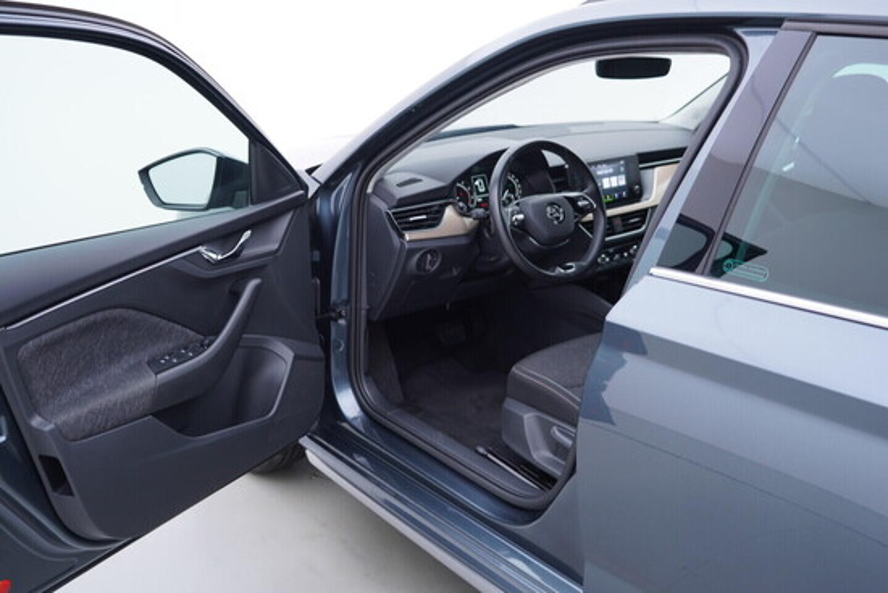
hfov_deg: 53.1
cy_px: 296
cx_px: 444
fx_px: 888
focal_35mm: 36
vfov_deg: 36.9
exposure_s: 1/40
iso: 125
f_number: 3.2
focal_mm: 24
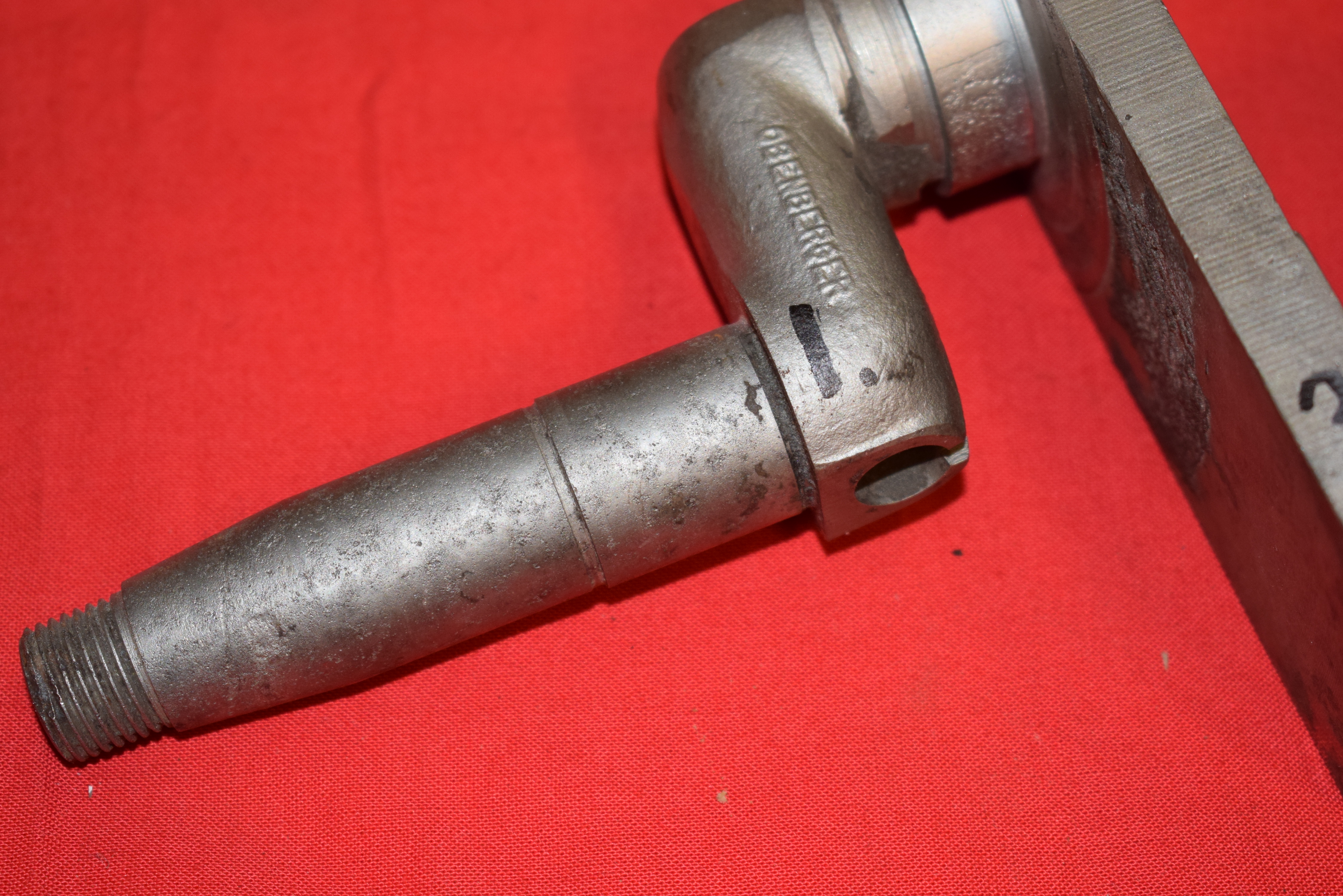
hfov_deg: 24.6
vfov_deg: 16.6
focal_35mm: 82
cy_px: 448
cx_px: 672
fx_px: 3078
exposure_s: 1/60
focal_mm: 55
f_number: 5.6
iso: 640
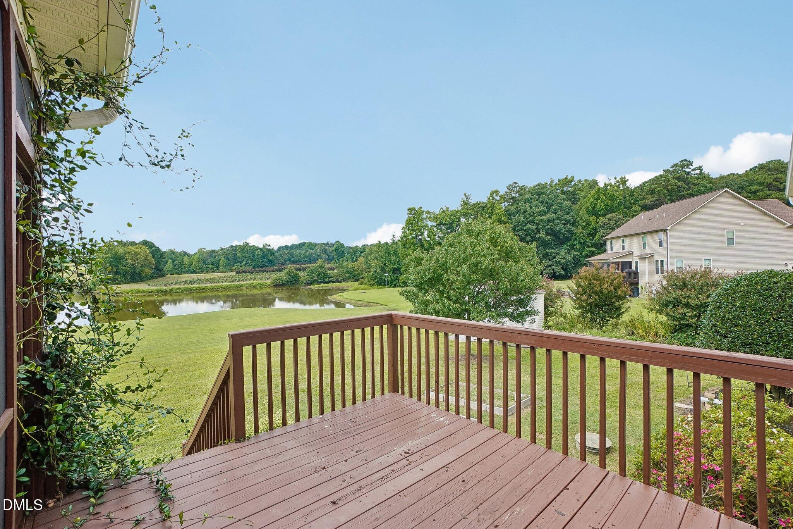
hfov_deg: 100.4
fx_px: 330
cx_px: 396
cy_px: 264
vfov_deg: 77.3
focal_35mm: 15
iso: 400
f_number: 8
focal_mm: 10
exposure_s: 1/250
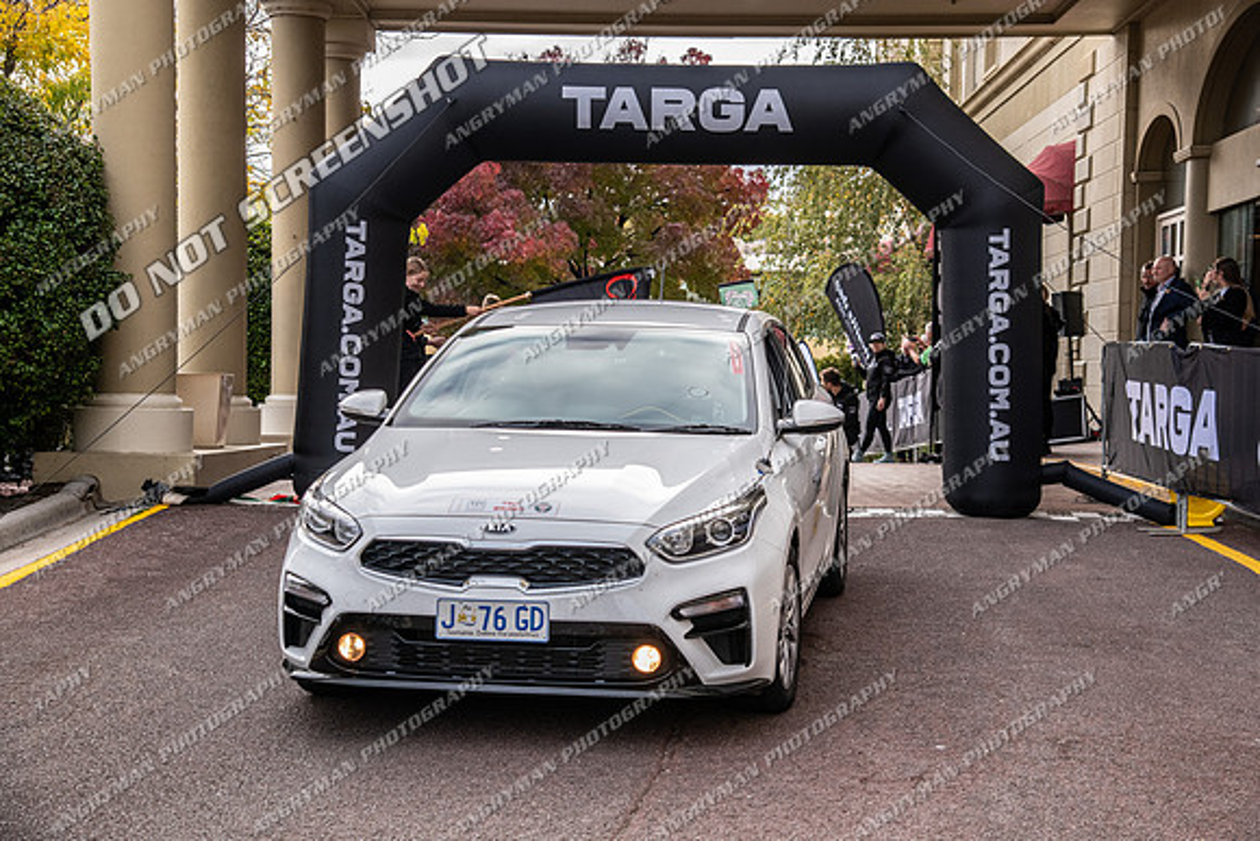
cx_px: 630
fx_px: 2030
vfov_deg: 23.4
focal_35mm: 58
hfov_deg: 34.5
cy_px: 420
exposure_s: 1/400
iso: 640
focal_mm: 58
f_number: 5.6
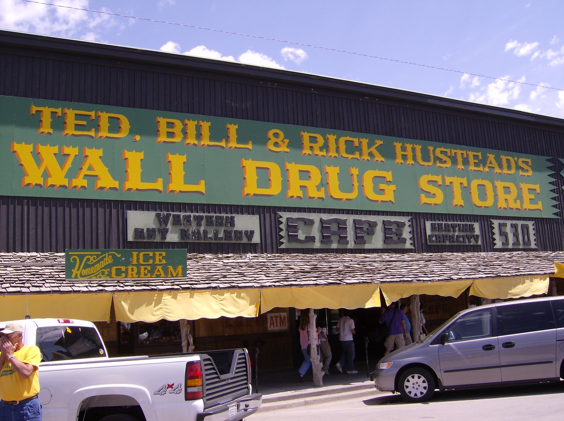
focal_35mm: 36
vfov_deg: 39.5
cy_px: 210
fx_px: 585
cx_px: 282
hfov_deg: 51.5
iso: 100
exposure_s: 1/375
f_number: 4.7
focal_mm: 6
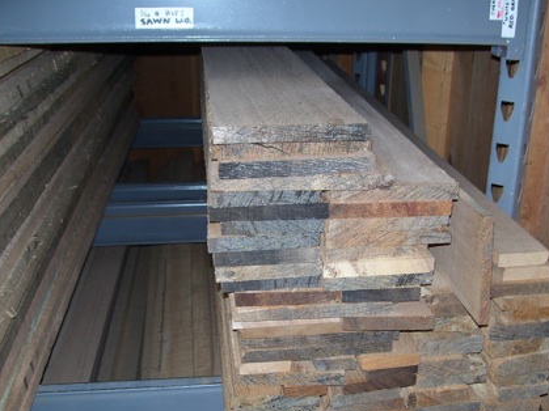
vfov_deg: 33.5
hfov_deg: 43.7
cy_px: 243
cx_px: 317
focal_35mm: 43
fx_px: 682
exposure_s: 1/60
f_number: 2.7
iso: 80
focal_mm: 6
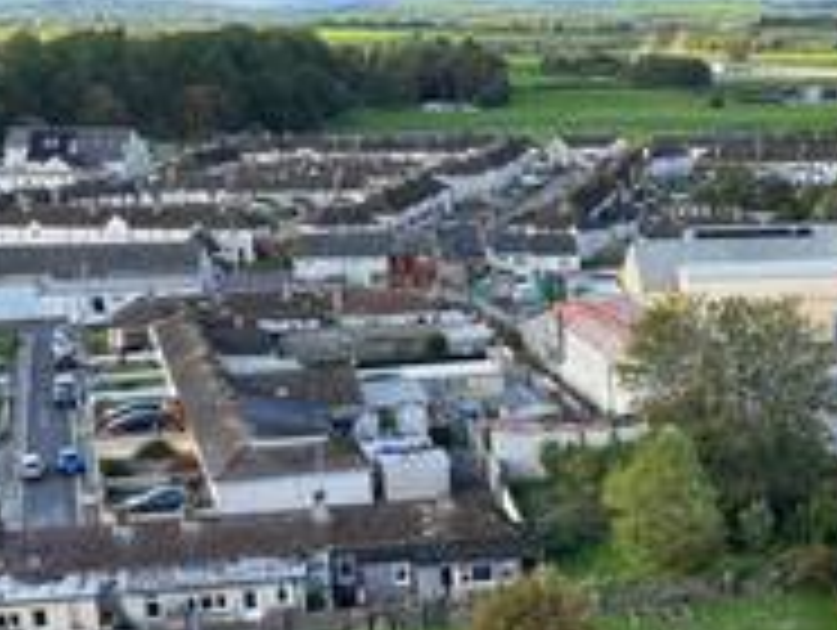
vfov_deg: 21.5
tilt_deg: -18.6
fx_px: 1622
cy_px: 562
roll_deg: +0.7
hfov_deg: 27.8
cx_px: 760
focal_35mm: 67
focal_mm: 5.1
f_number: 1.6
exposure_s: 1/705
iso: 50
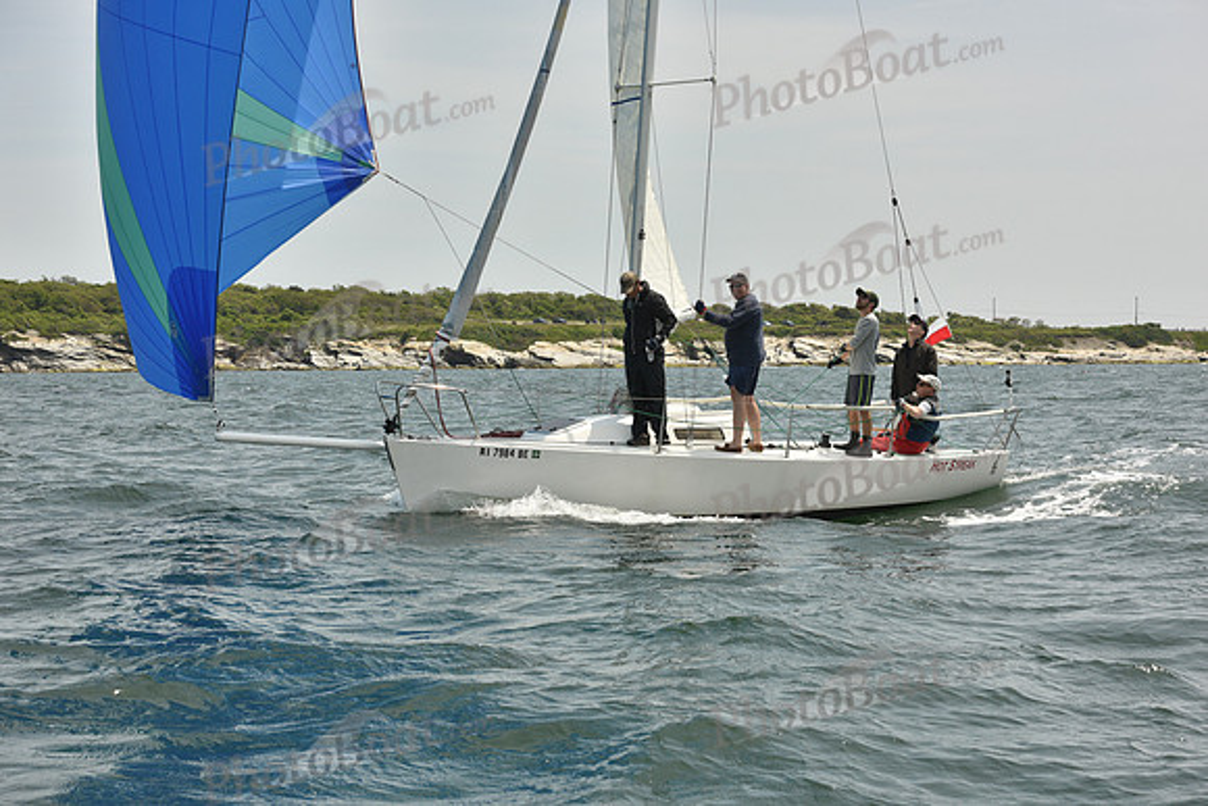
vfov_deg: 19.5
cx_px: 604
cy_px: 403
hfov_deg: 28.8
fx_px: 2349
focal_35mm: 70
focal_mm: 70
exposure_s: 1/1600
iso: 400
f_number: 9
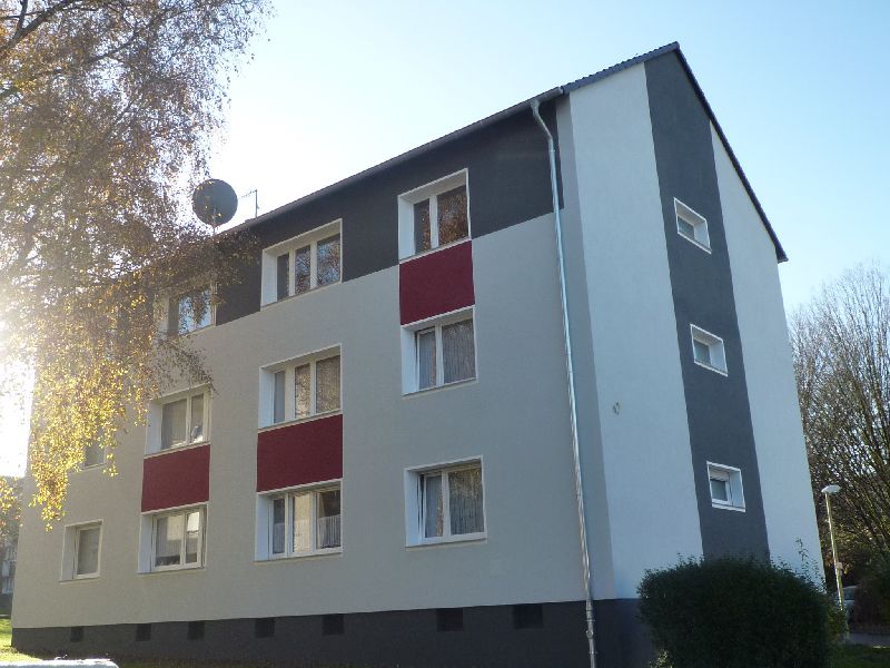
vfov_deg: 39.7
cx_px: 445
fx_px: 926
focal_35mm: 36
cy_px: 334
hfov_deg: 51.4
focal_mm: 4.4
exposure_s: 1/320
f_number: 2.8
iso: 125
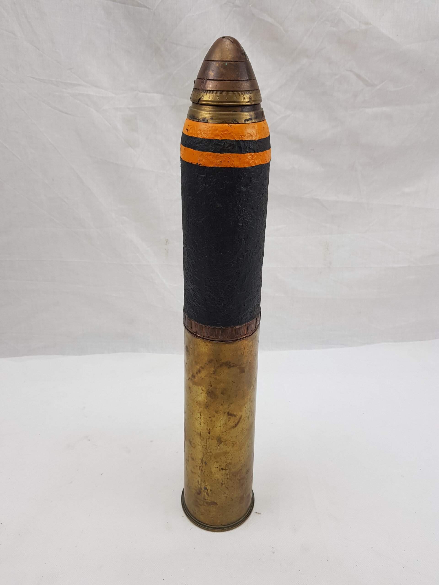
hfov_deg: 53.1
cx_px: 220
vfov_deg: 67.3
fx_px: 440
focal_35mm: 26
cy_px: 292
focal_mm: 4.3
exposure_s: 1/100
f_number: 1.7
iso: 50
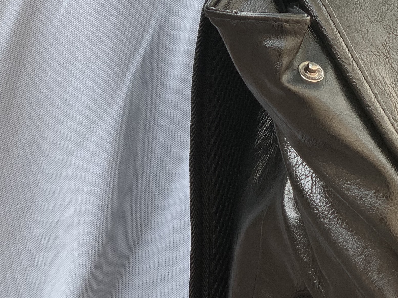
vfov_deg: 11.1
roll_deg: -0.3
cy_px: 109
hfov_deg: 14.5
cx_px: 409
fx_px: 1540
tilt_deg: -4.8
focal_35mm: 134
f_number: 2.4
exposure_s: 1/122
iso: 20
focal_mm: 6
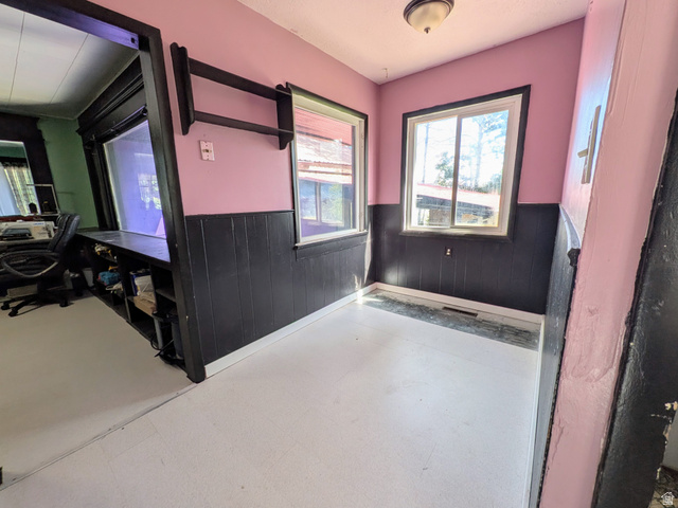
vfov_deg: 89.9
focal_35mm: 13
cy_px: 254
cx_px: 339
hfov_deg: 106.2
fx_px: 255
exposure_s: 1/87.9
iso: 32
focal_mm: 1.54
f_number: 2.2
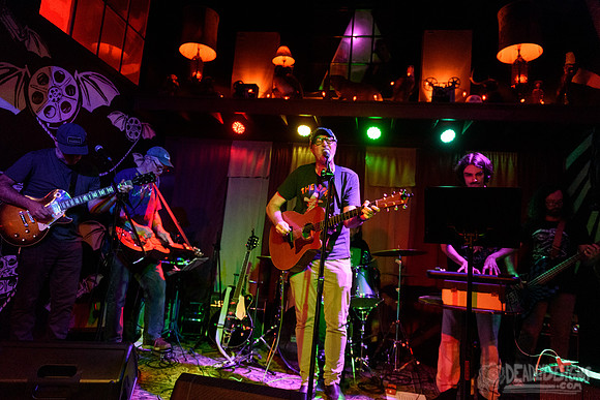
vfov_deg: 53.2
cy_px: 200
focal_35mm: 24
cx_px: 300
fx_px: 400
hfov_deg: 73.7
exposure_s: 1/80
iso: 3200
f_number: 3.2
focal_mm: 24
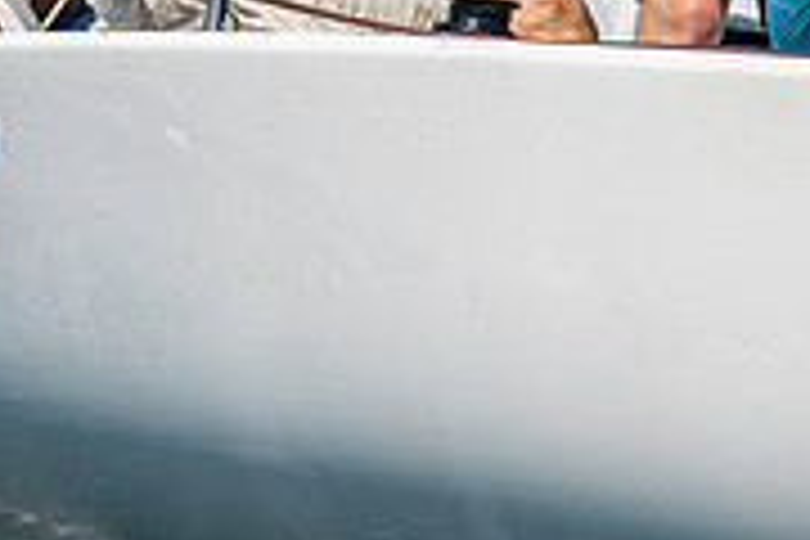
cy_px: -236
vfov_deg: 0.9
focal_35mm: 1450
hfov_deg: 1.4
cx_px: 1004
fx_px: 32622
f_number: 5.6
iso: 320
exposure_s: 1/5000
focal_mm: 300
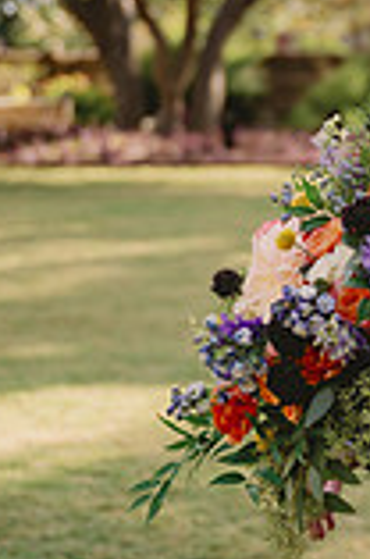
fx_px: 2137
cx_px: 454
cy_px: 214
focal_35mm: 138
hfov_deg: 9.7
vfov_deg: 14.9
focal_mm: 48
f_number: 2.8
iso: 125
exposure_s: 1/800
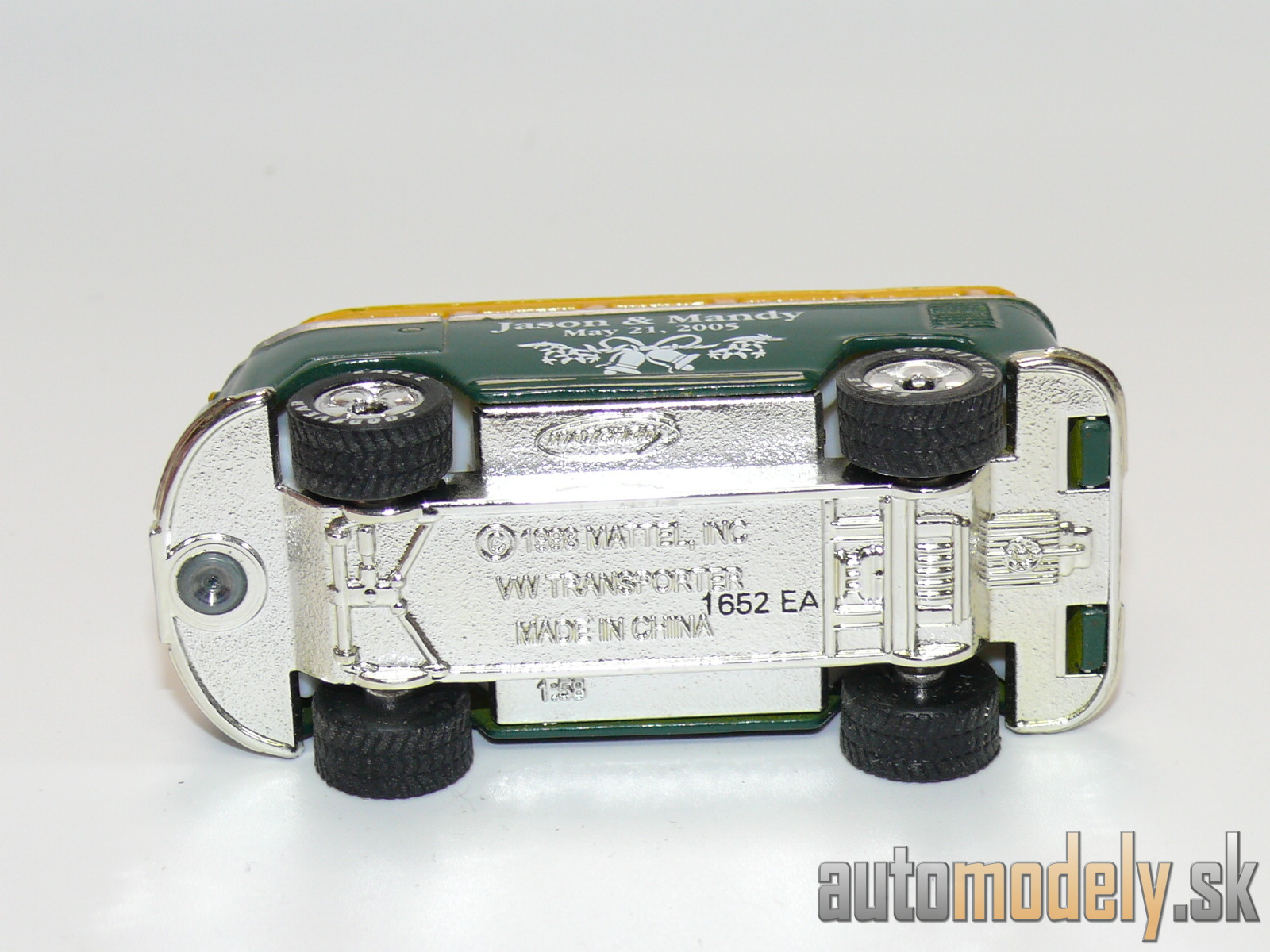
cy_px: 476
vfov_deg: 14.1
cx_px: 635
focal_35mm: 105
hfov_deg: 18.7
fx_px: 3852
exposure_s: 1/30
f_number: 4
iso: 100
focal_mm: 13.7
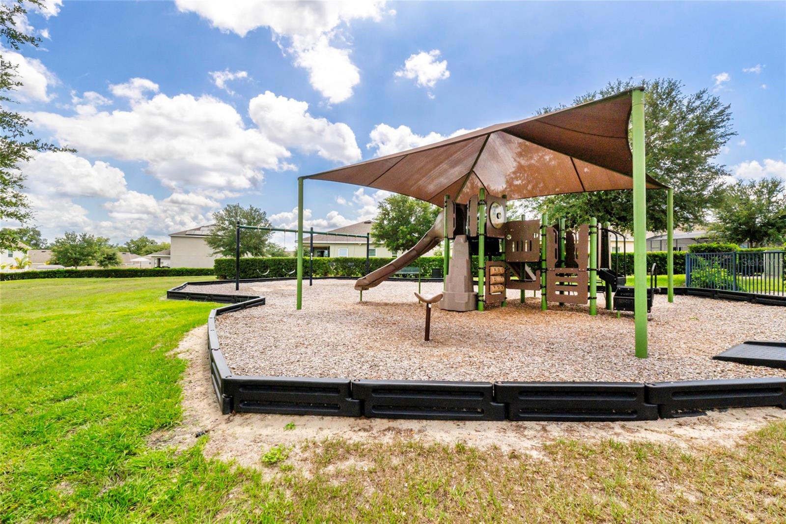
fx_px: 327
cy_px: 262
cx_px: 393
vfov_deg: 77.3
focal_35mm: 15
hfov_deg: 100.4
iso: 200
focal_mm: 10
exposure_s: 1/800
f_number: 11
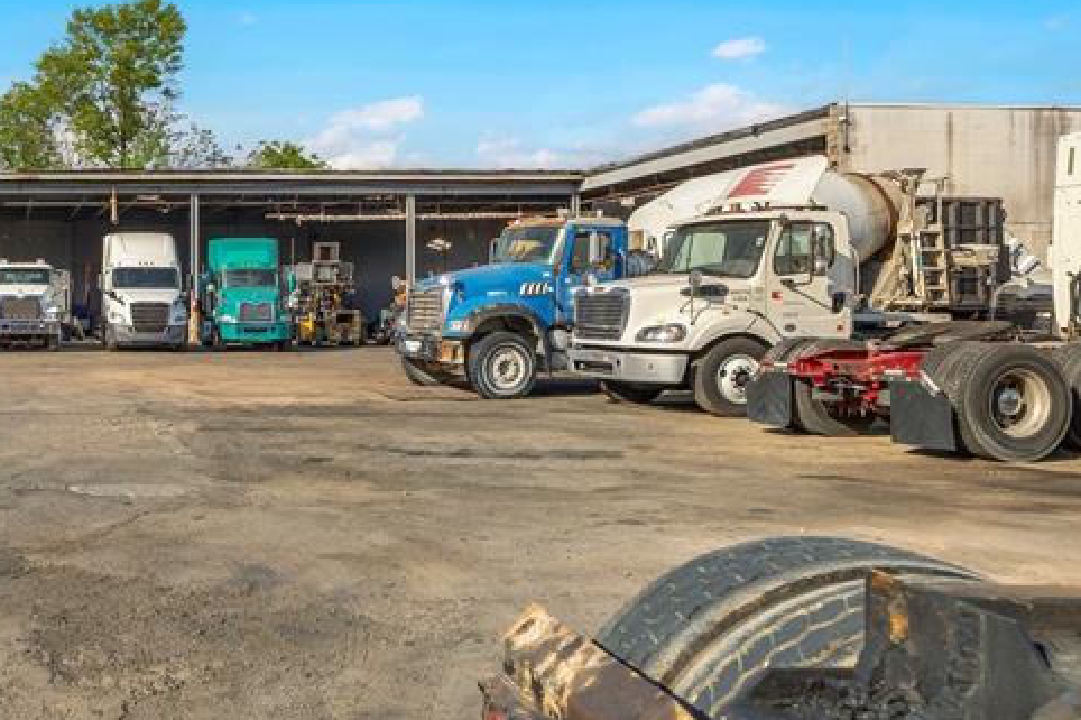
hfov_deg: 49.0
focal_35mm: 34
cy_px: 303
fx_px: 1021
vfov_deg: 38.8
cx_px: 83
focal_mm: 16
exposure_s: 1/800
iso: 100
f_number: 5
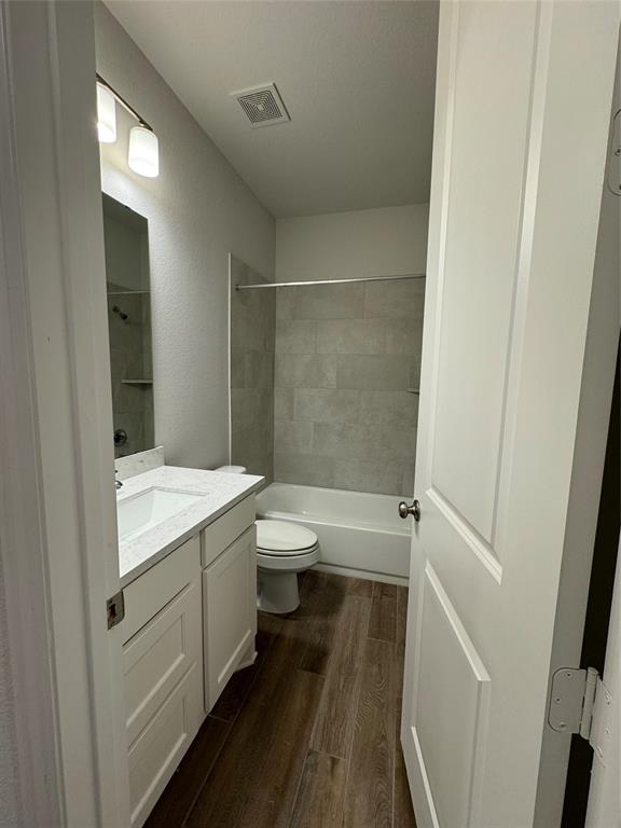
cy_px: 414
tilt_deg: -6.1
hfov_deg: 85.7
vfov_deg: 102.1
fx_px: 335
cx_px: 310
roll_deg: -1.2
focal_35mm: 14
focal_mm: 2.22
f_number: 2.2
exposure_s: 1/120
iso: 200
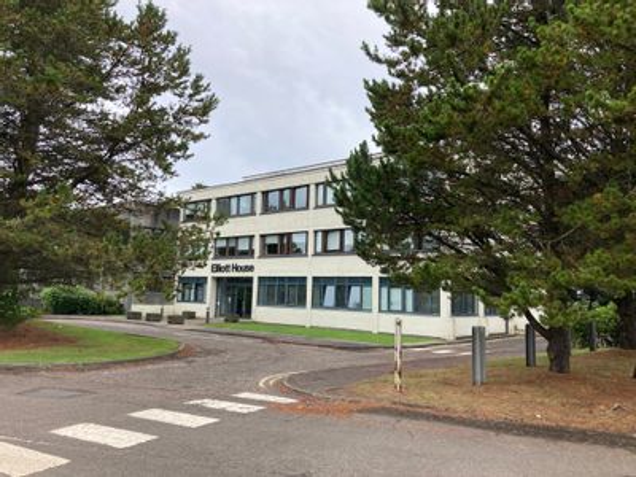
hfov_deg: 63.4
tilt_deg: +6.9
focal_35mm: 28
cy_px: 238
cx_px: 318
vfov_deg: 49.7
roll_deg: -2.8
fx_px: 514
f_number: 1.8
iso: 20
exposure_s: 1/842
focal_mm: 3.99
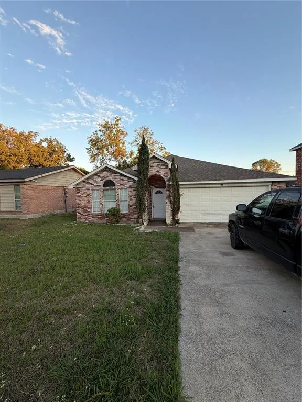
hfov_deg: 85.7
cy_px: 201
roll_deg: +0.6
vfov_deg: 102.1
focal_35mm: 14
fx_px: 163
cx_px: 151
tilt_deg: -1.7
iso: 40
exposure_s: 1/245
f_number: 2.2
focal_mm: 2.22
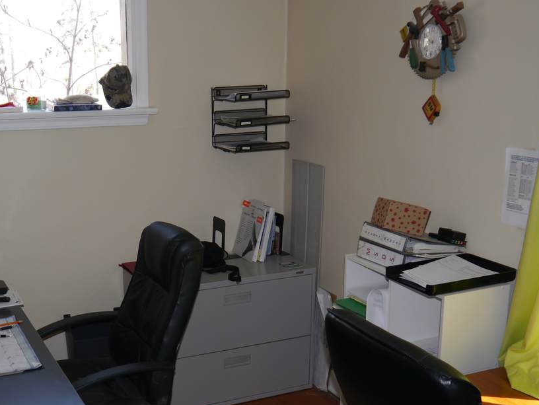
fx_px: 732
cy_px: 253
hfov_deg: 39.9
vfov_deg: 30.8
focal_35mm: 47
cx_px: 177
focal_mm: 15
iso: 160
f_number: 3.5
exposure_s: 1/125
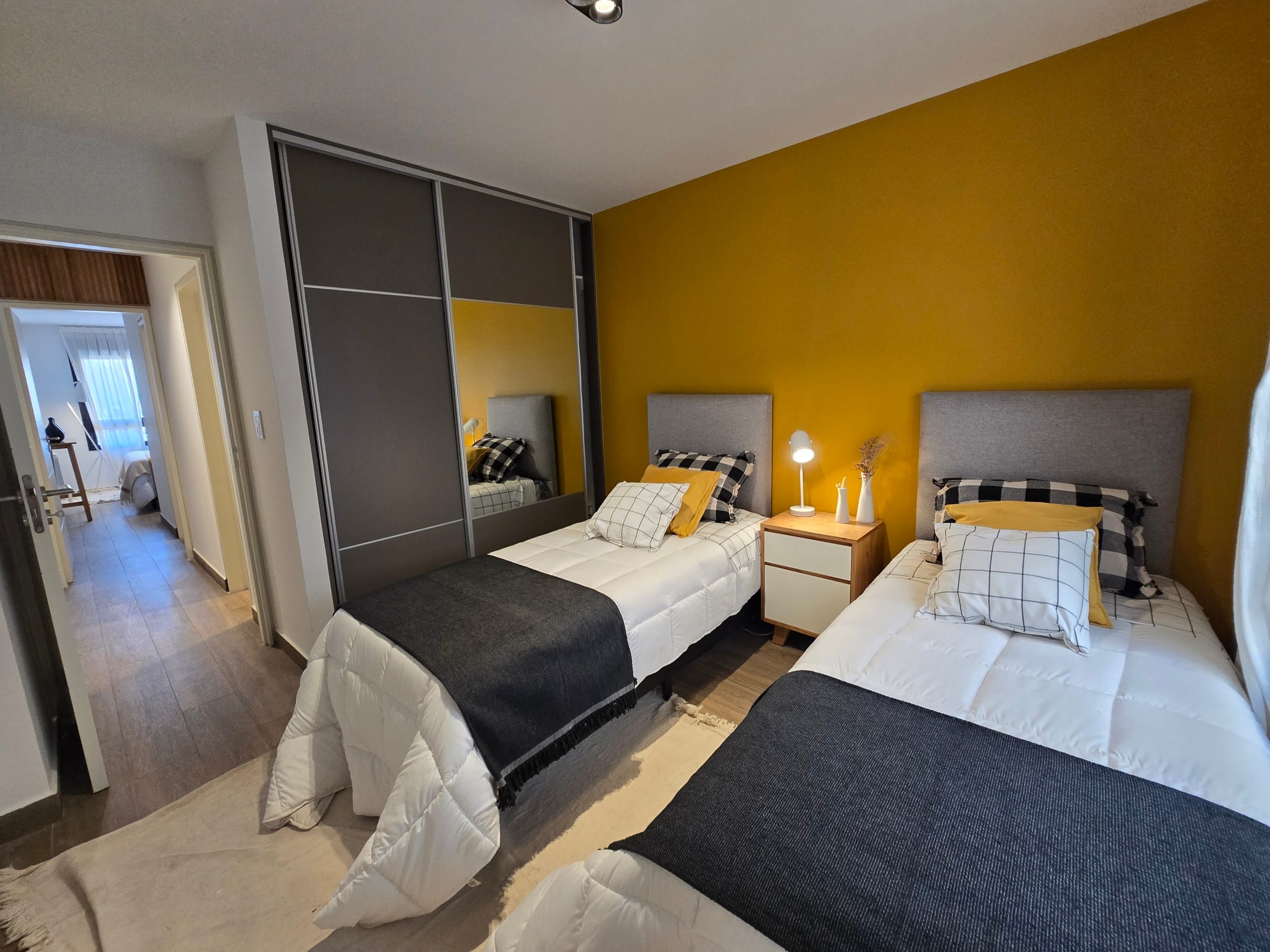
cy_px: 476
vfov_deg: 89.9
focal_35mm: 13
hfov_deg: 106.2
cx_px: 635
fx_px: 477
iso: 250
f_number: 2.2
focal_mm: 2.2
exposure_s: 1/50
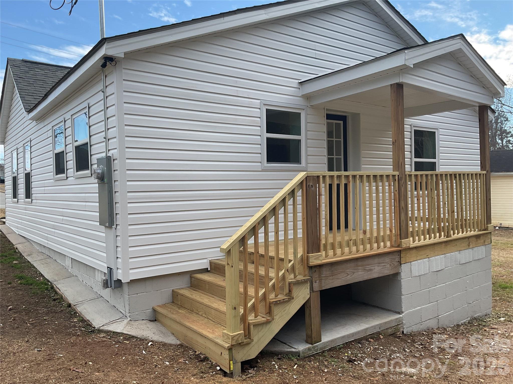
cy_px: 192
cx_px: 256
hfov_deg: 61.7
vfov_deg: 48.2
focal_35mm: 29
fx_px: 430
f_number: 1.8
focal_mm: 3
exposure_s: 1/829
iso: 16
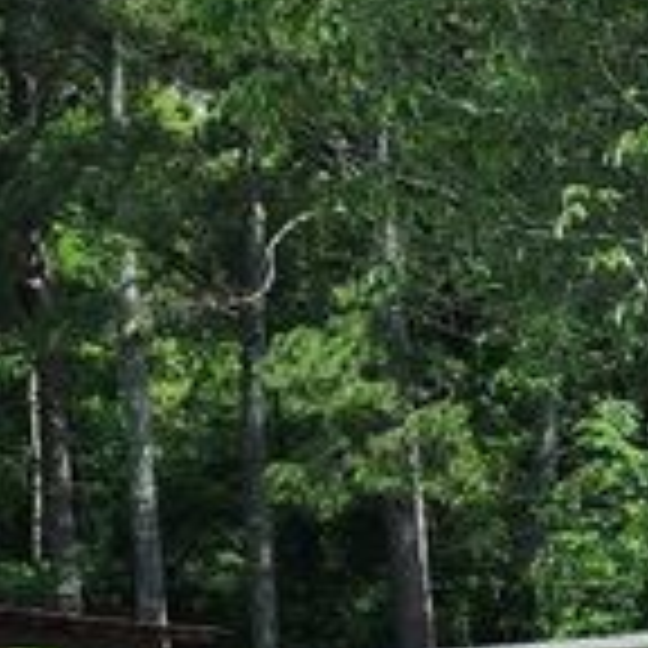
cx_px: 1575
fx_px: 3071
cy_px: 576
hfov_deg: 10.4
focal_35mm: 145
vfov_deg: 12.0
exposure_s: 1/705
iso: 12
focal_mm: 6.4
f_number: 1.8
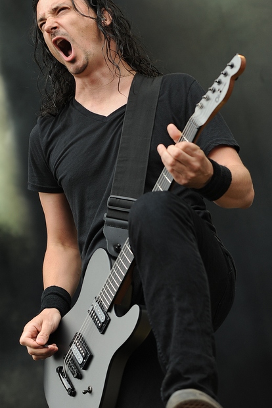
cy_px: 183
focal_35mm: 81
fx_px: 919
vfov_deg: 25.1
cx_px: 147
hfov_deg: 16.8
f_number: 4
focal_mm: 70
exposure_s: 1/250
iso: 320
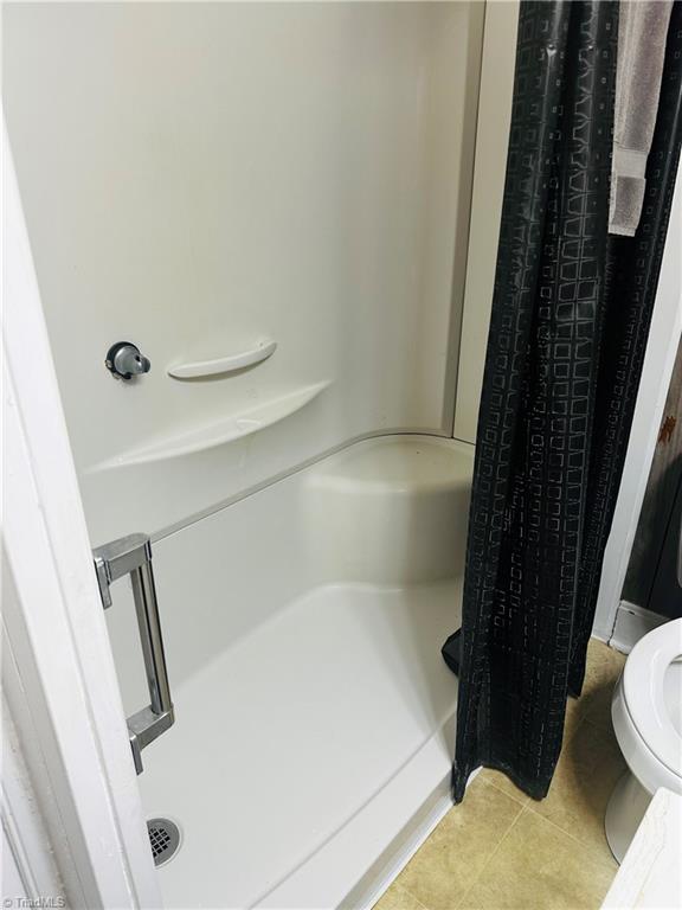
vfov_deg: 71.6
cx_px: 341
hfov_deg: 56.8
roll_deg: +0.5
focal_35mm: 24
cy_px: 455
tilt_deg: -25.2
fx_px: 630
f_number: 1.78
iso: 125
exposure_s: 1/60
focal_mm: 6.86
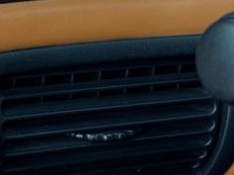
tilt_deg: -15.7
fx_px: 899
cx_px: 34
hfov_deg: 14.7
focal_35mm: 133
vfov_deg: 11.0
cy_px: -7
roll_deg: -4.4
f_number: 1.78
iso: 400
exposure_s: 1/30
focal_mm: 6.76
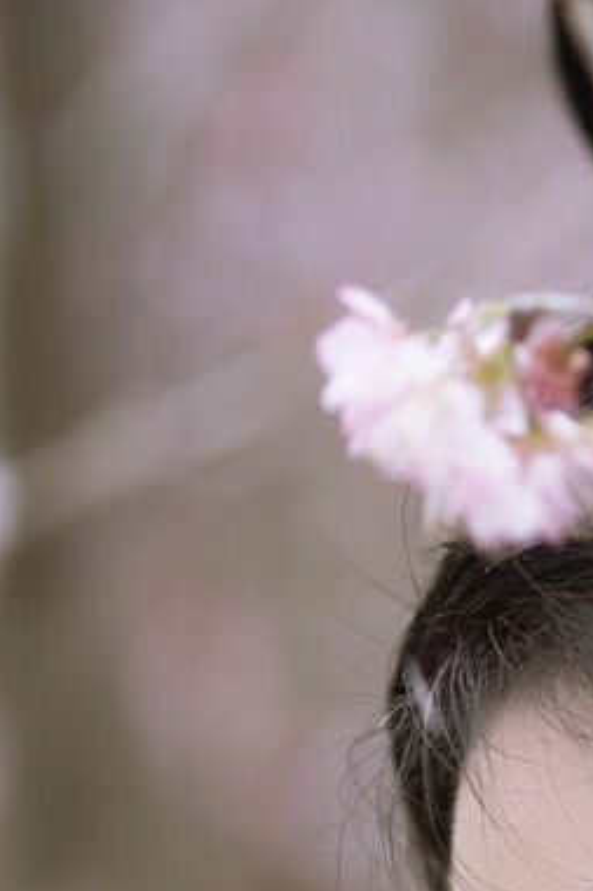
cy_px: 1600
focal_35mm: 365
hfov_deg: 3.7
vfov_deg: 5.6
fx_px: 9026
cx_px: 1172
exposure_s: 1/500
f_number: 2.8
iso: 125
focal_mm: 88
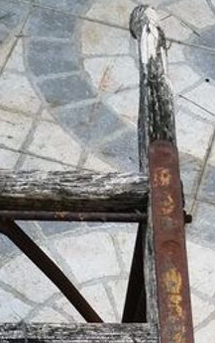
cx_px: 10
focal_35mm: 106
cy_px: 592
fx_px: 993
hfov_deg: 12.2
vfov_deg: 16.8
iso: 50
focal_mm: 3.6
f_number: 1.8
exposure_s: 1/125
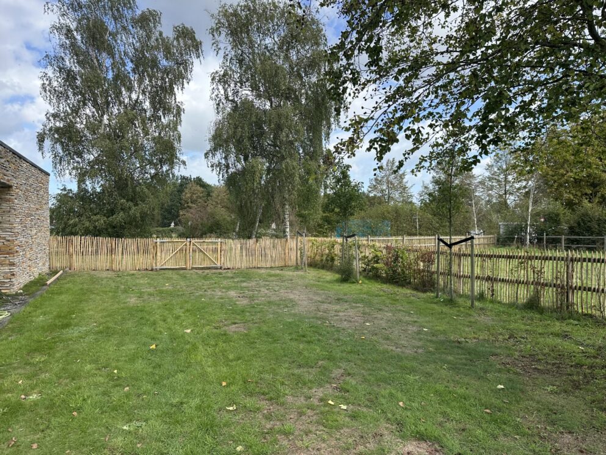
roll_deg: -0.4
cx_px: 303
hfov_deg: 71.6
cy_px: 228
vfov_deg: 56.8
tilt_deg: -1.7
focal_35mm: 24
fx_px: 420
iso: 80
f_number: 1.78
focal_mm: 6.86
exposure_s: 1/1613
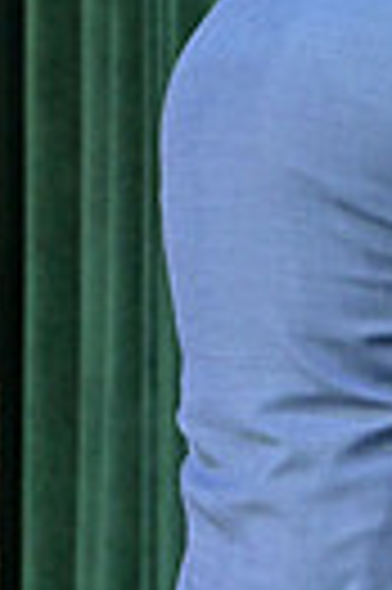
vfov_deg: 8.9
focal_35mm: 230
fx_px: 3766
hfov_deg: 5.6
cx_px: 1144
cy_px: 137
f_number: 3.5
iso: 4000
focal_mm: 52
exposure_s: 1/500
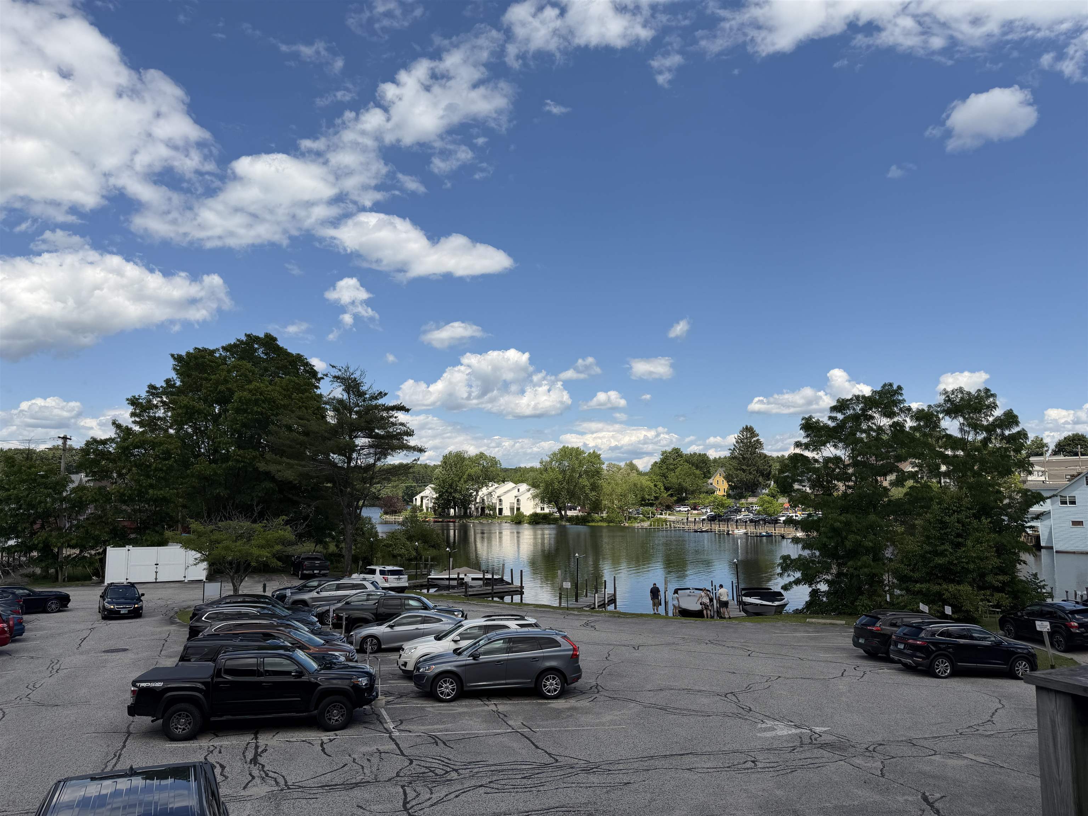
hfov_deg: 71.6
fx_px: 754
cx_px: 544
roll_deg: -0.2
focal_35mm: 24
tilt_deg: +5.8
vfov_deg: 56.8
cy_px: 408
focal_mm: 6.76
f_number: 1.78
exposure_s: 1/6711
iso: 80
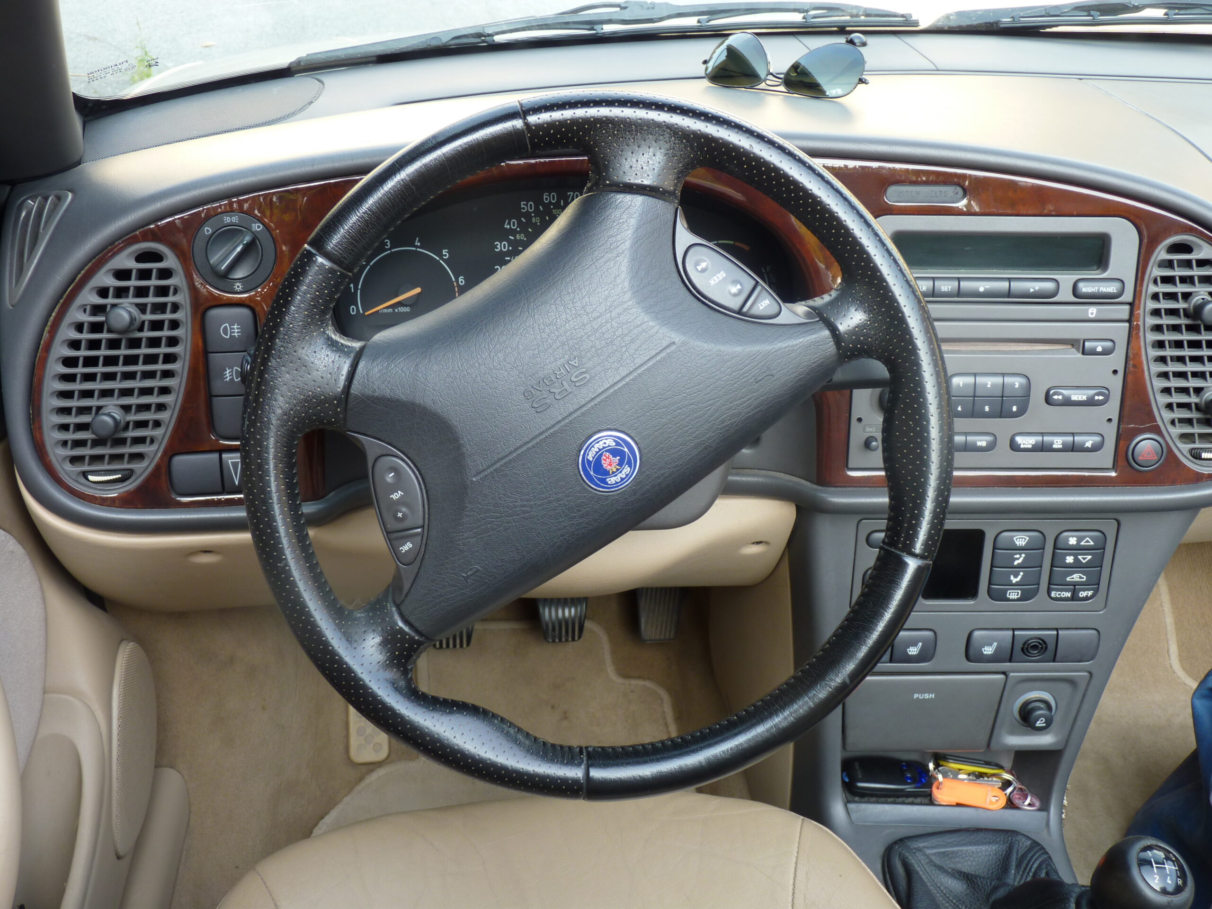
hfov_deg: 50.1
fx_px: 1295
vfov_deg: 38.7
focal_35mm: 37
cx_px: 606
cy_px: 454
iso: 80
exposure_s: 1/40
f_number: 3
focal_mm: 6.6
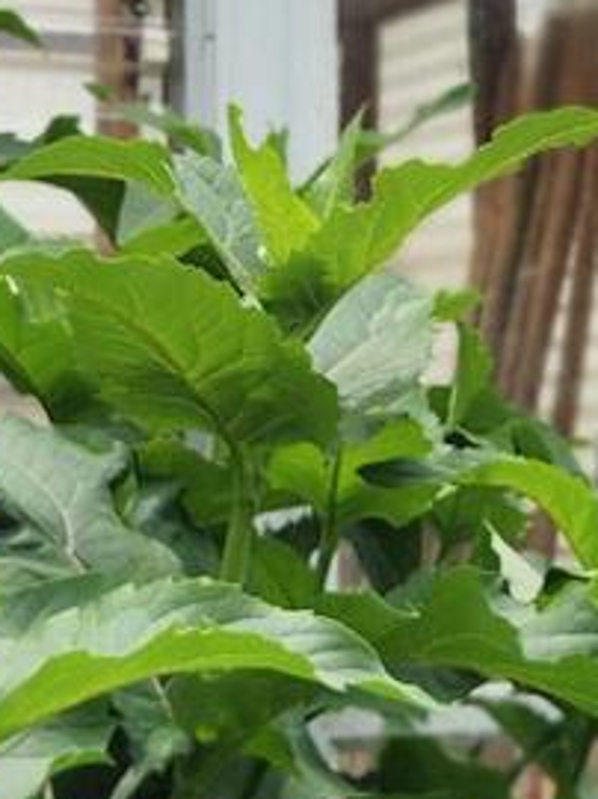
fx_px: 3022
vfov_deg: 14.9
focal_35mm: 131
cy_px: 38
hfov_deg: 11.2
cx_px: 622
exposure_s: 1/2572
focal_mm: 5.4
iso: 20
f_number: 1.8
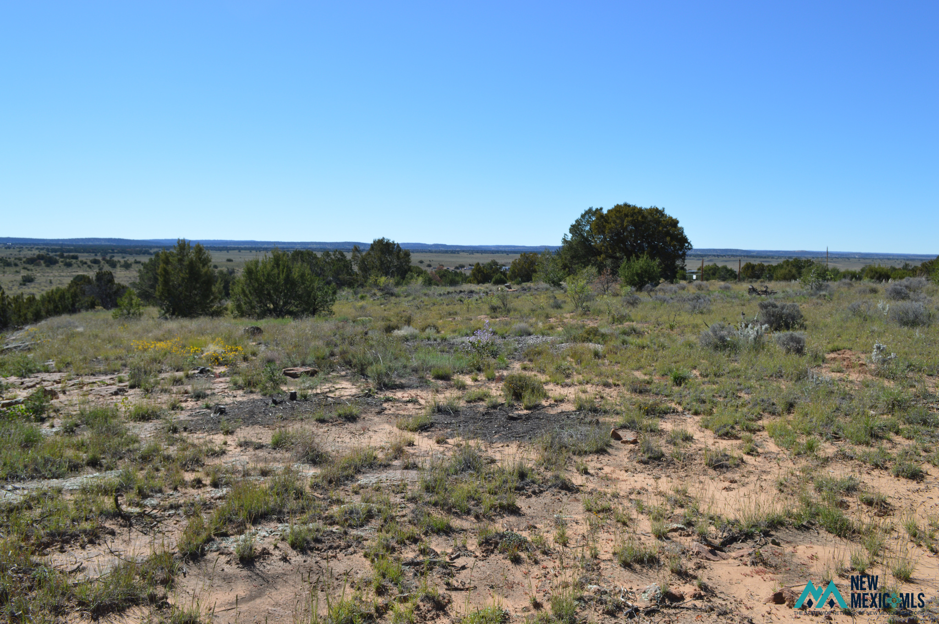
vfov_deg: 43.5
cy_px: 312
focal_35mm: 30
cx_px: 470
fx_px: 782
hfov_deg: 62.0
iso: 100
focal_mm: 20
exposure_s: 1/250
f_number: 8
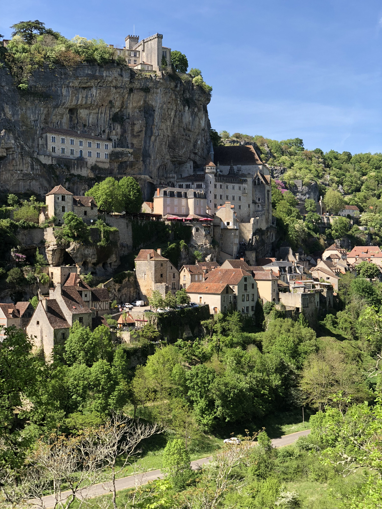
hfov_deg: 28.0
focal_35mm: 52
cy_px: 254
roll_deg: -0.2
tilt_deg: +0.6
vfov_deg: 36.8
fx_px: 765
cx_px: 191
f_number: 2.4
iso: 16
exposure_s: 1/510
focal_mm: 6
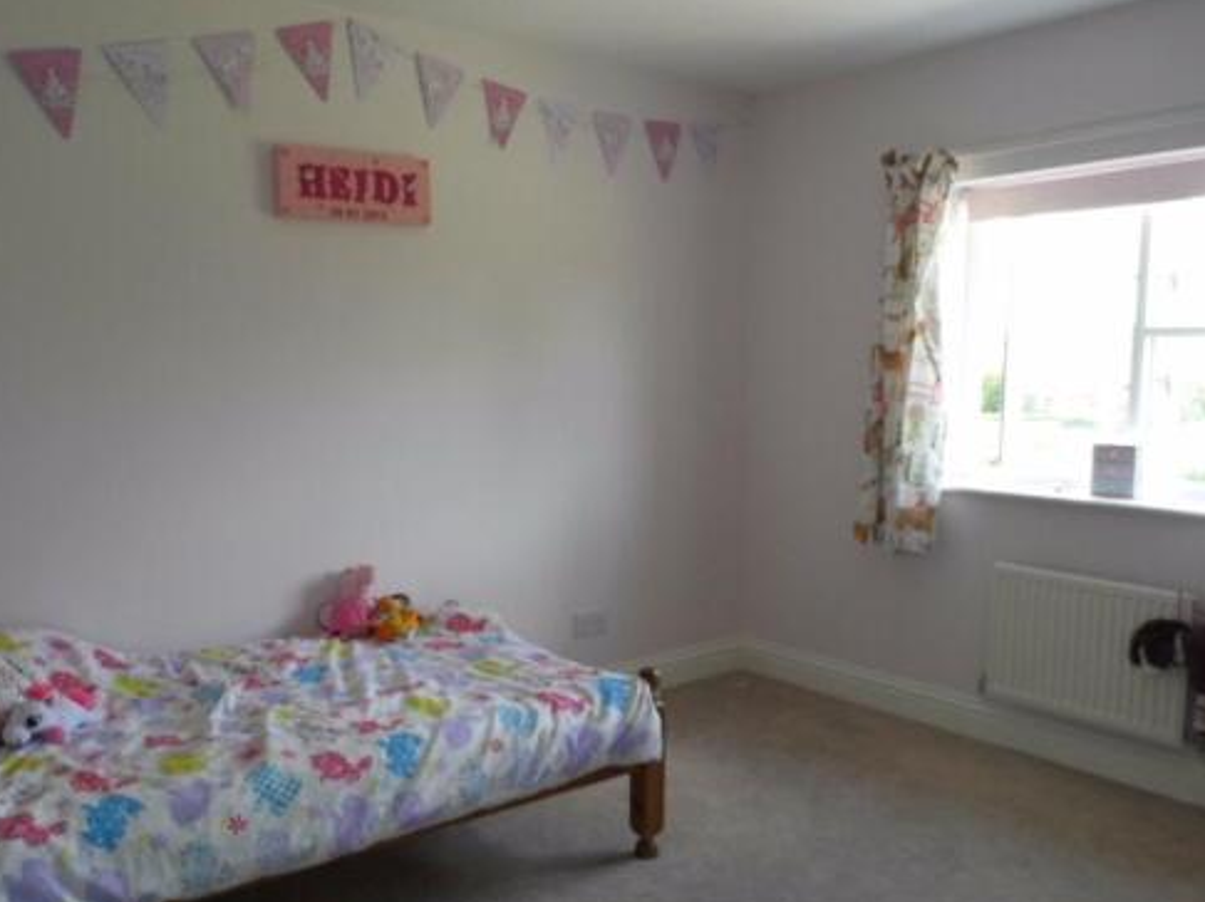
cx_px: 547
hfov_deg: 59.9
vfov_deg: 46.7
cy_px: 487
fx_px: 1044
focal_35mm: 30
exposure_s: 1/60
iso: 100
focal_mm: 4.5
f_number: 3.1
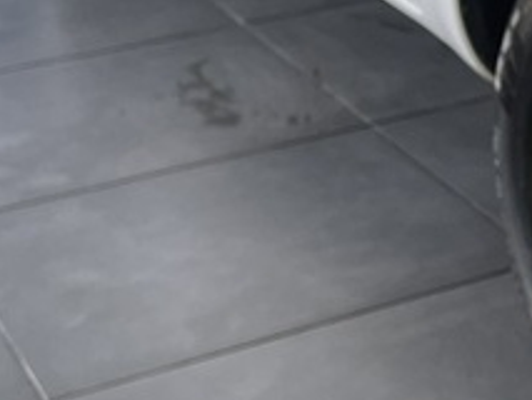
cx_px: 954
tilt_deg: -15.5
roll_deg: +0.0
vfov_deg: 12.0
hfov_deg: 14.5
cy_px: -122
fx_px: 1845
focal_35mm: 120
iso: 100
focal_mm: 5.1
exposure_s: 1/121
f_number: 1.6
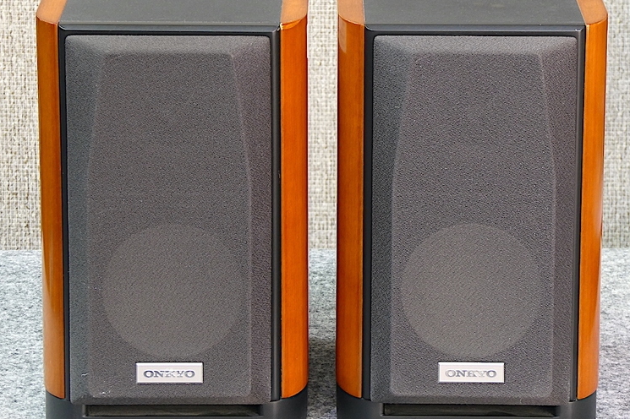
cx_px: 317
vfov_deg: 7.6
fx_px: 3166
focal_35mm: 181
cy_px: 171
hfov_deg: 11.4
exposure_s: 1/1.6
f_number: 5.3
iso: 100
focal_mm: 24.2
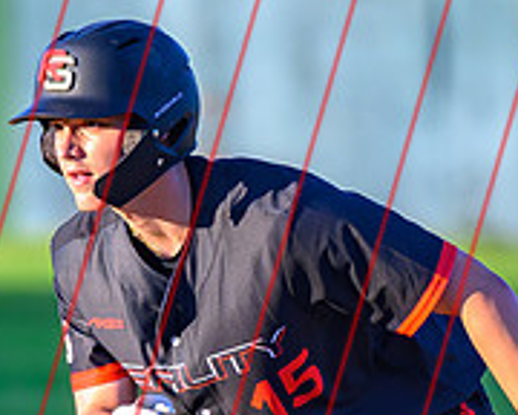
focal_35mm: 898
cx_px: 270
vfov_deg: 1.7
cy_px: 582
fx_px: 13767
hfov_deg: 2.2
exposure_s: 1/3200
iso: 720
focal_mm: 200
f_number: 2.8
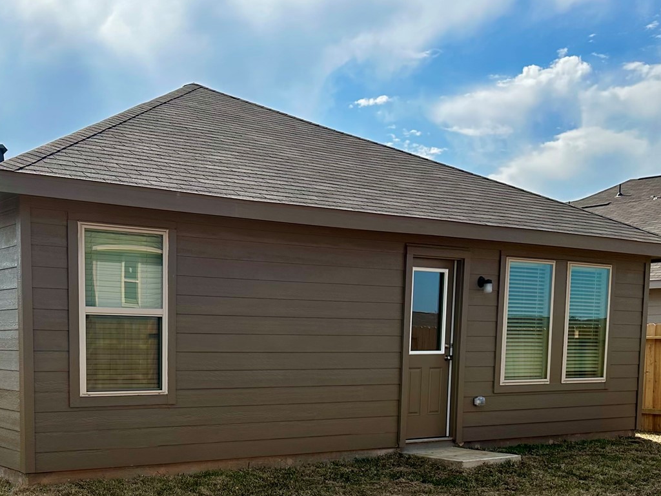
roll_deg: -0.2
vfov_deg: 28.9
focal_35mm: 48
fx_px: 917
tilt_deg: -6.9
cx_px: 201
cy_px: 460
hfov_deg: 39.0
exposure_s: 1/3717
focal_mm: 6.86
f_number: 1.78
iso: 80
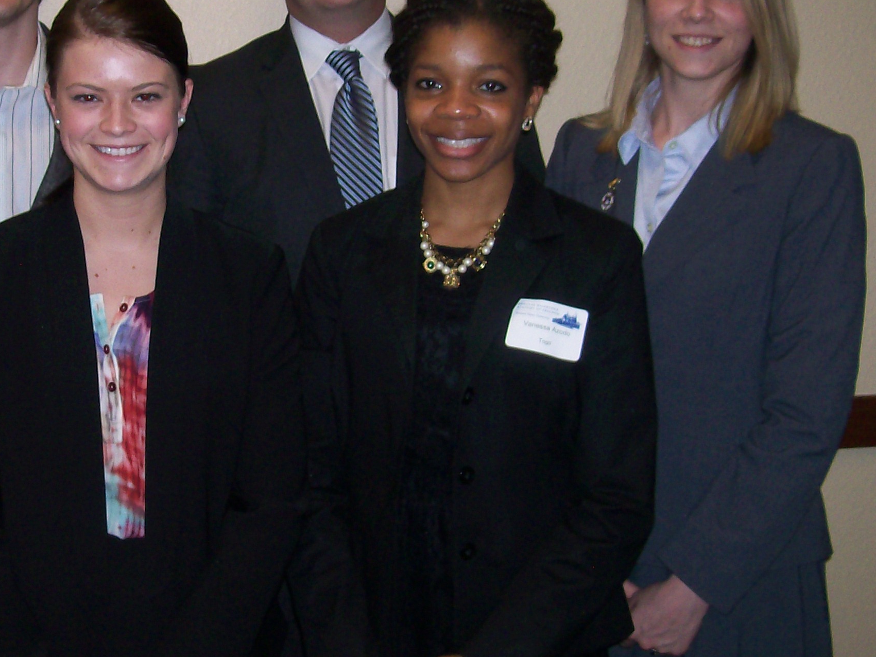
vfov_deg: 22.6
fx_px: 1645
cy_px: 290
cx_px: 142
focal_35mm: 65
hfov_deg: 29.0
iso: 80
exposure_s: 1/64
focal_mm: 6
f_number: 2.7
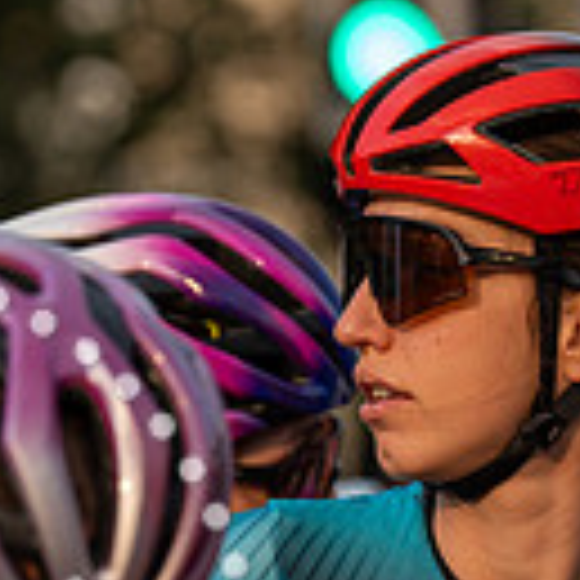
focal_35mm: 717
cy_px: 447
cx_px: 540
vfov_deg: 2.4
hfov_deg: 2.4
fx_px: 13592
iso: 500
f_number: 5
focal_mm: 188
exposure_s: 1/1250
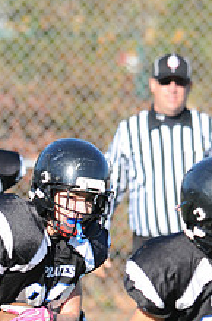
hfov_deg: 1.1
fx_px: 10597
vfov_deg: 1.7
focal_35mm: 1194
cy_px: 415
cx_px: -20
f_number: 5.6
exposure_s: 1/500
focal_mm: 300
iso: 200
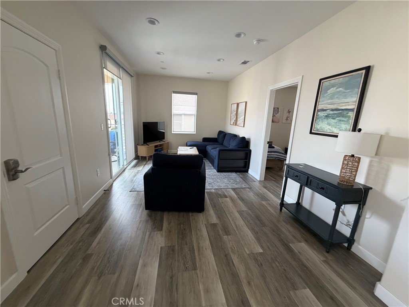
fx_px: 165
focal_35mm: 14
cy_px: 154
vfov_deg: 85.7
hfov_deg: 102.1
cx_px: 204
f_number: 2.2
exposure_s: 1/68
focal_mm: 2.22
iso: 320
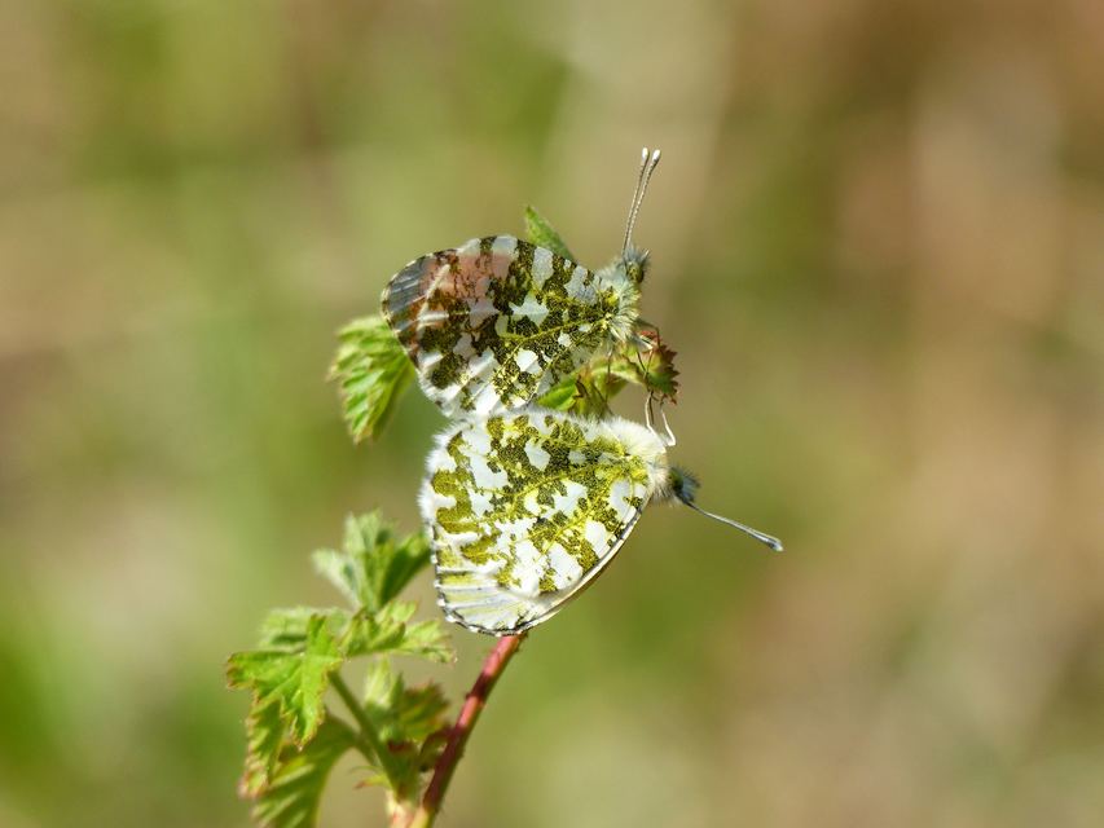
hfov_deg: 3.3
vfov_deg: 2.5
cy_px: 414
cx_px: 552
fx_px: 19138
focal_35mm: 600
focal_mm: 108
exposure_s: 1/640
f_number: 4
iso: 100
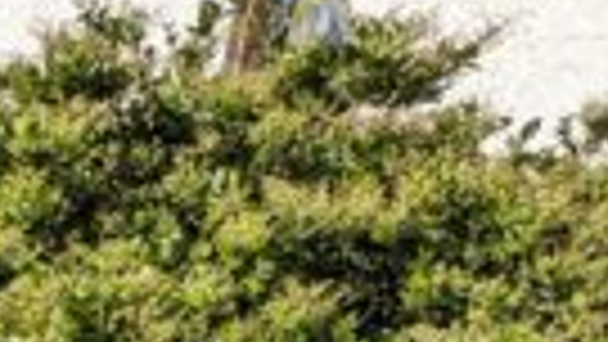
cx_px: -1581
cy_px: 1019
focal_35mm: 199
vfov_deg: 5.7
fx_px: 3209
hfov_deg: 8.1
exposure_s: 1/1451
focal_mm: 6.81
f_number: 1.85
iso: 42
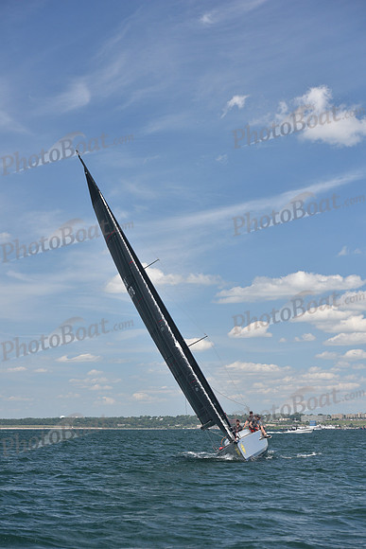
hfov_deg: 16.7
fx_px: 1250
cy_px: 274
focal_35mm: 82
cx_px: 183
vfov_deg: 24.8
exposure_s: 1/800
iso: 320
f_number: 5.6
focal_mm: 82
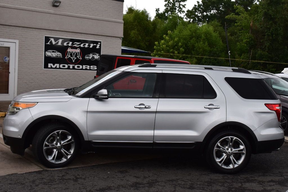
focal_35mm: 51
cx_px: 144
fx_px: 408
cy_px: 96
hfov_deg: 38.9
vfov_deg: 26.5
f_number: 10
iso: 400
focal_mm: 34
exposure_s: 1/320
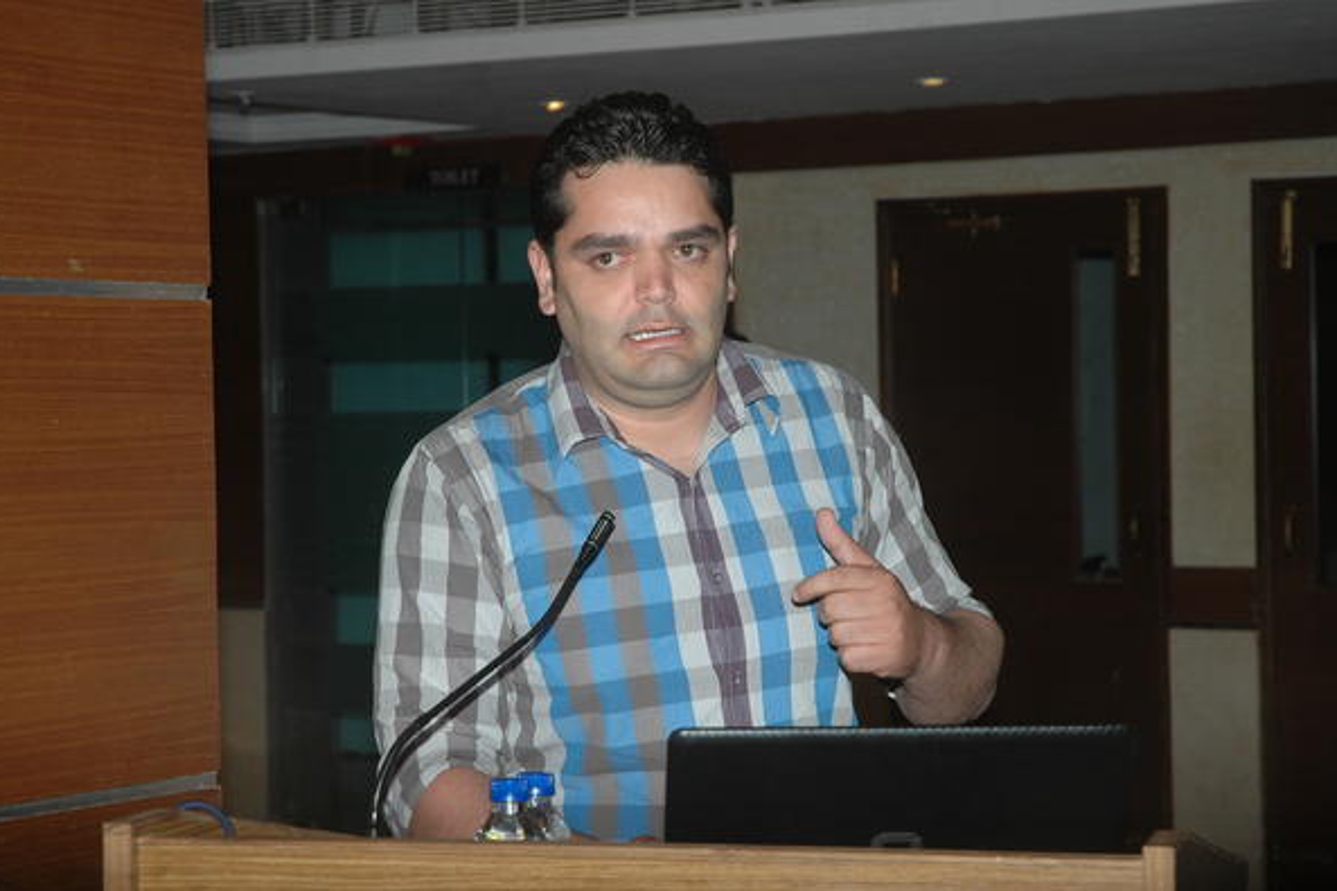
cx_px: 663
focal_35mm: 94
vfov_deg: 14.5
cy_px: 448
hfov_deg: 21.7
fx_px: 3490
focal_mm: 62
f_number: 6.3
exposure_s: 1/250
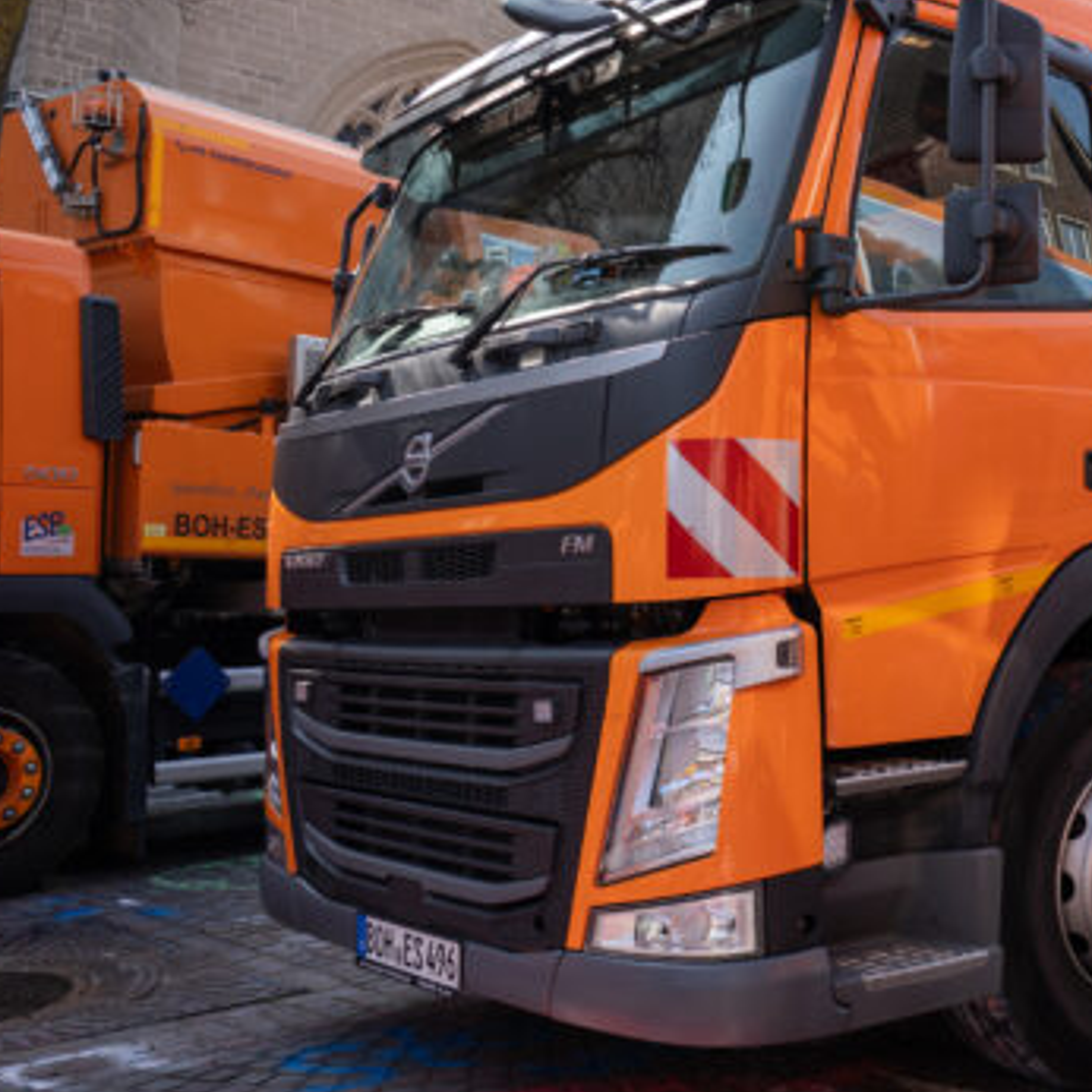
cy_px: 461
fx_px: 1463
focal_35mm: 41
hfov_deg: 37.9
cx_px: 1000
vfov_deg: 40.8
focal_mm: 24
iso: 100
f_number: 5.6
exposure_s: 1/200
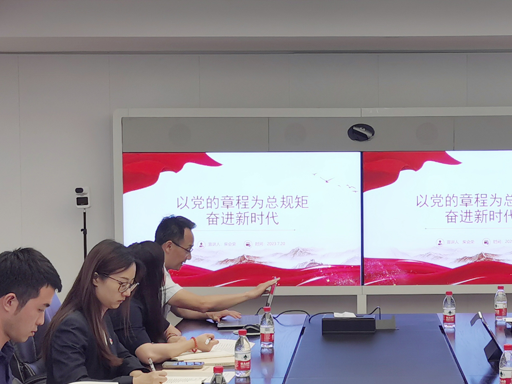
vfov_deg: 18.4
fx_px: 1183
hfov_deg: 24.1
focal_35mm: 80
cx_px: 391
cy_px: 193
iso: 80
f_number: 1.8
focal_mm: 5.58
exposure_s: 1/100
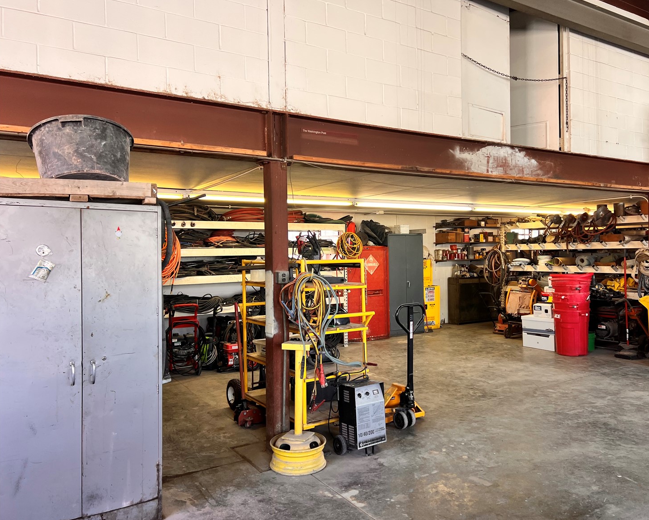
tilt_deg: +2.1
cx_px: 357
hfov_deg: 62.1
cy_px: 253
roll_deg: +0.8
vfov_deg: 51.5
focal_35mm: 28
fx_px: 538
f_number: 1.5
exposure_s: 1/120
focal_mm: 5.7
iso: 80
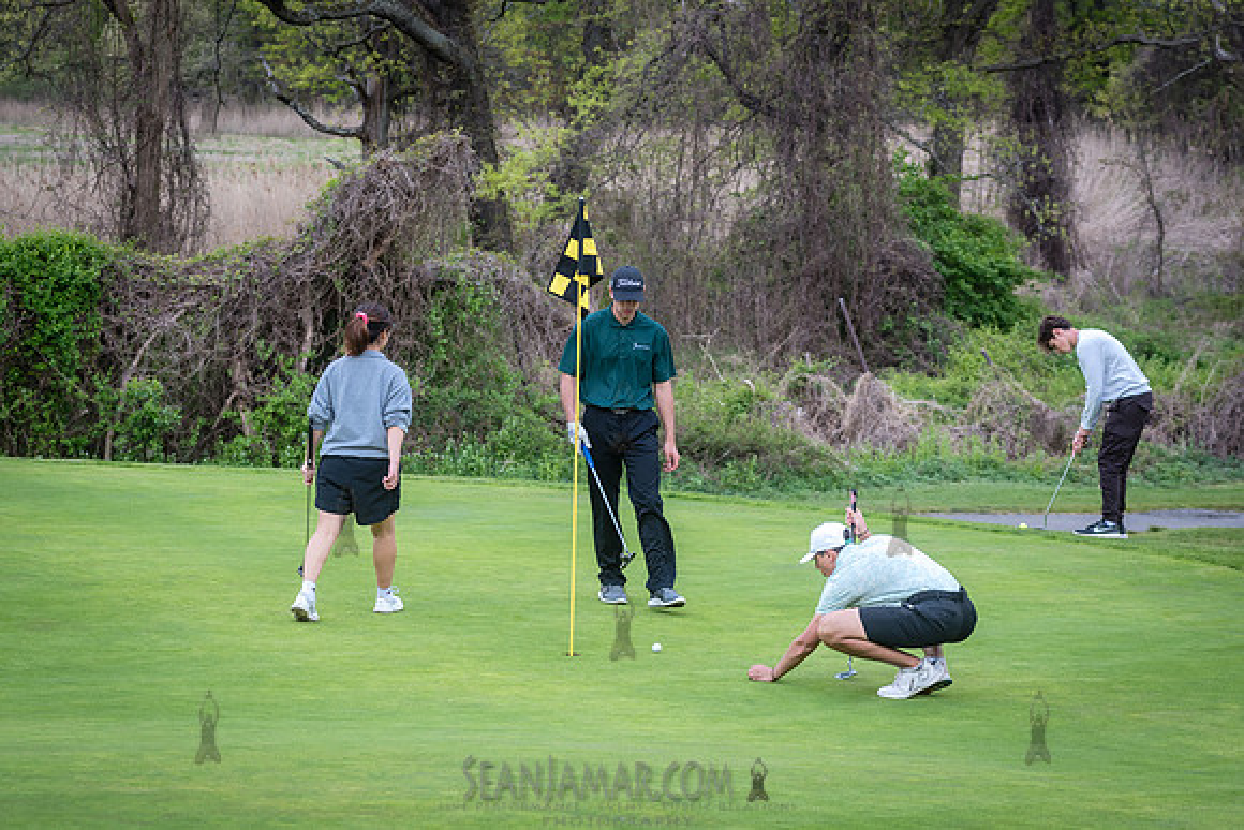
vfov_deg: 10.4
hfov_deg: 15.5
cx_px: 550
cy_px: 420
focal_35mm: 132
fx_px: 4575
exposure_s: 1/400
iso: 400
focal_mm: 112
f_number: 5
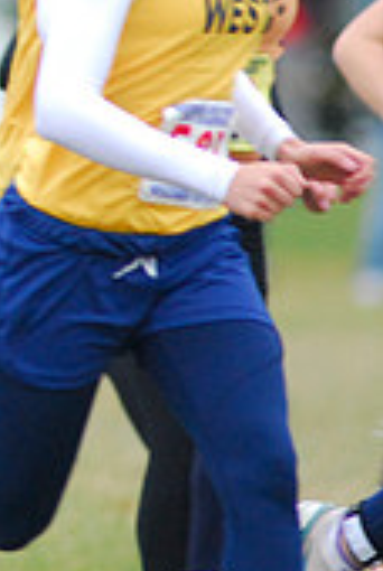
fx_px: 24363
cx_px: -588
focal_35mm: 1533
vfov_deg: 1.3
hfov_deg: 0.9
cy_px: 3
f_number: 4
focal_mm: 300
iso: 640
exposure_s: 1/1000
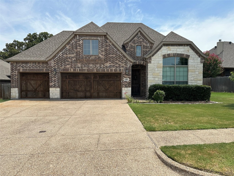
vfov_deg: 56.8
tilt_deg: -3.3
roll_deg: +0.3
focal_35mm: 24
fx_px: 162
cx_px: 117
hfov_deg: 71.6
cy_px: 88
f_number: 1.78
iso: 80
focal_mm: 6.86
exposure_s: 1/4545
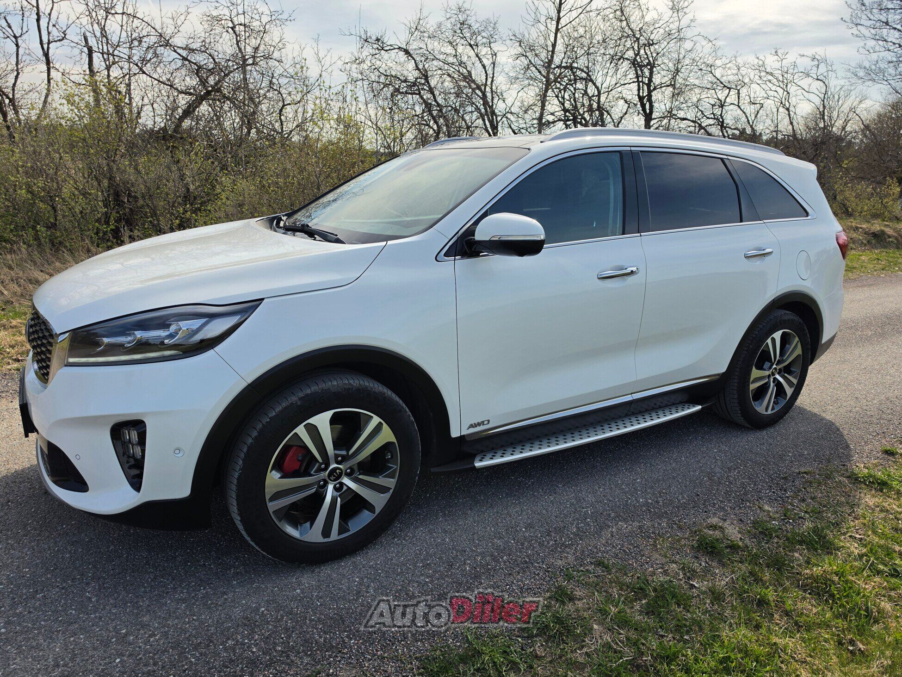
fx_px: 599
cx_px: 451
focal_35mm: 23
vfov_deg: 58.9
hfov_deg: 73.9
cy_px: 338
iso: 64
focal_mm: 6.5
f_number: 1.4
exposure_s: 1/7939
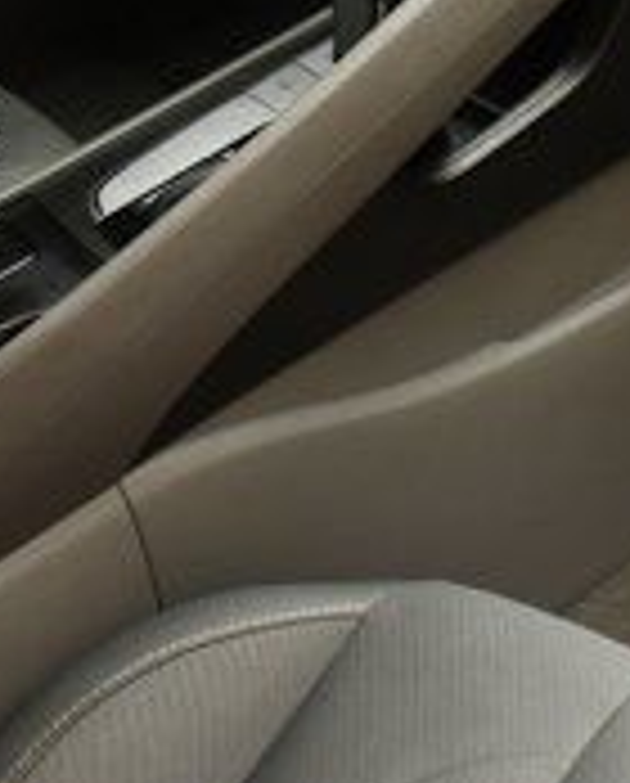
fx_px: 2160
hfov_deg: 15.5
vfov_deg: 19.5
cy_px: -133
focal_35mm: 93
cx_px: 909
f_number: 5
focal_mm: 18
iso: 400
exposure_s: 1/250
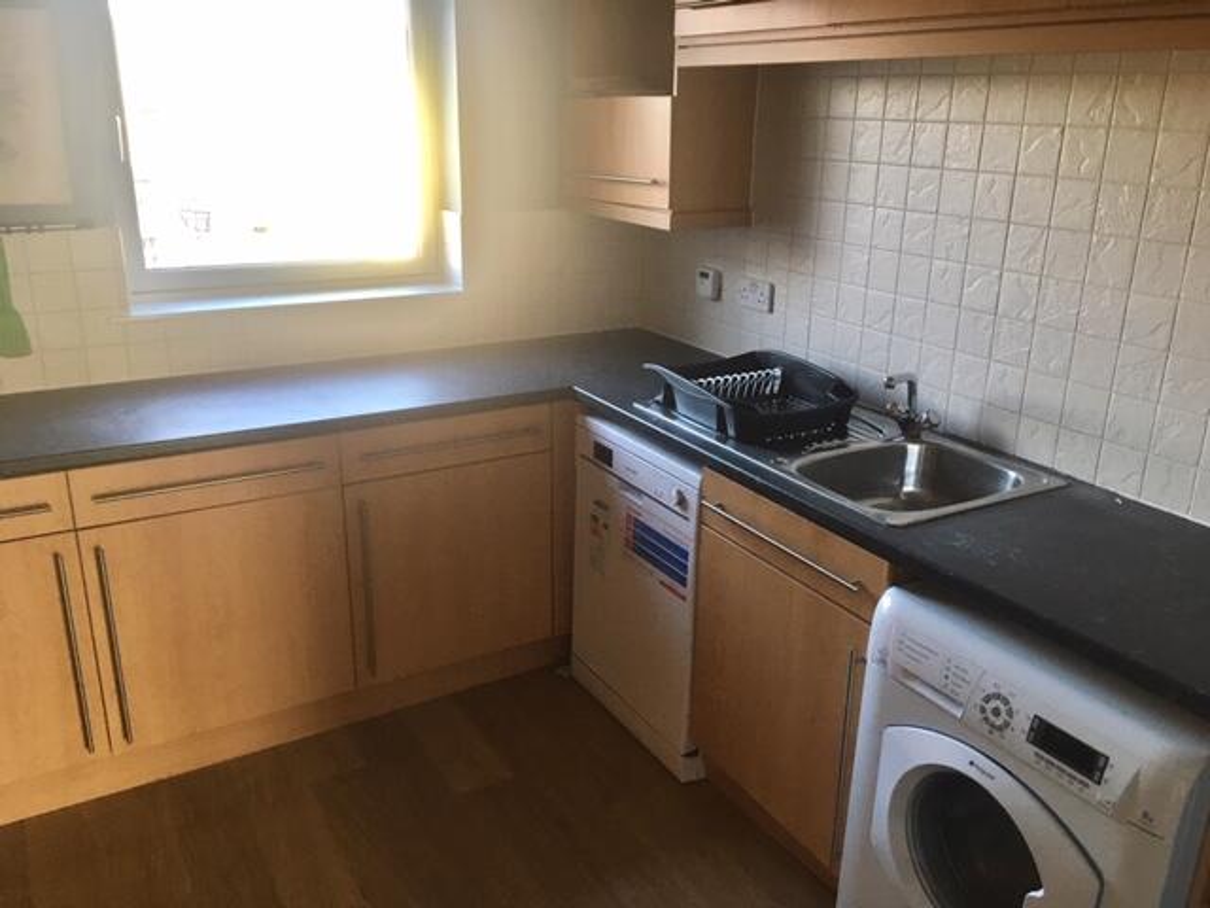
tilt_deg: -19.4
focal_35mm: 29
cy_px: 454
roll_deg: -0.3
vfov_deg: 48.2
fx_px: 1014
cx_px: 605
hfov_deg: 61.7
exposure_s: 1/33
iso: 50
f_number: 2.2
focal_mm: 4.15
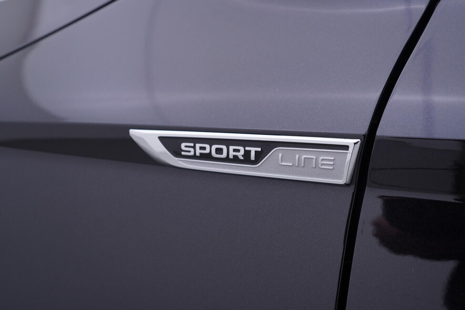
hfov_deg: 53.1
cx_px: 232
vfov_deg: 36.9
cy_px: 155
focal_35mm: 36
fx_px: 465
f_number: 4
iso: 125
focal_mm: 24
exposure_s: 1/60
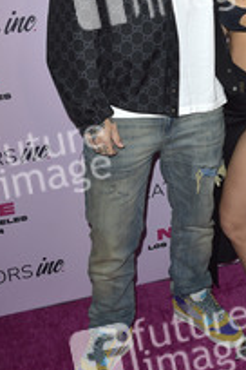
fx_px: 564
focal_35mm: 55
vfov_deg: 35.2
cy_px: 78
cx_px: 216
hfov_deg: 24.0
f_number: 7.1
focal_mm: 28
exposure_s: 1/250
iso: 200
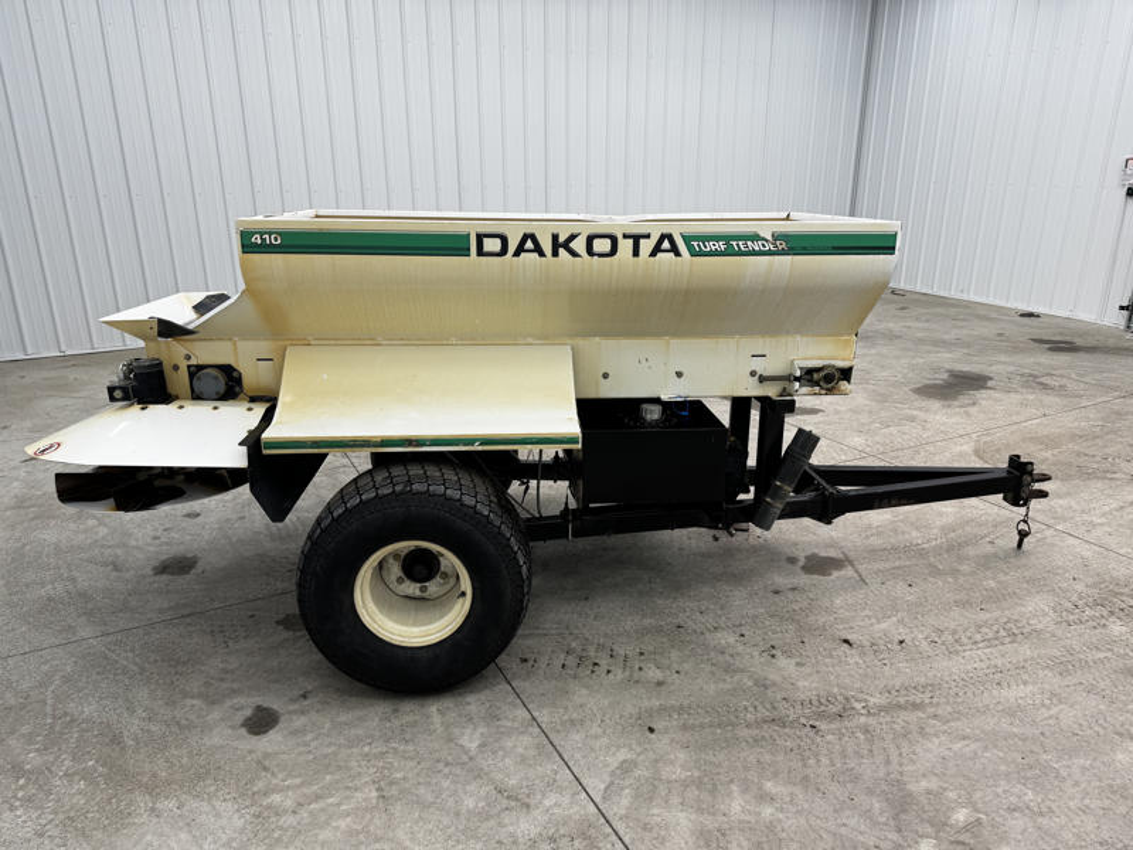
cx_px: 566
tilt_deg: -19.3
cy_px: 425
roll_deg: +0.0
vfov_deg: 56.8
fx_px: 786
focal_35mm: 24
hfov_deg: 71.6
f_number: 1.78
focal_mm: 6.76
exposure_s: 1/120
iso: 64
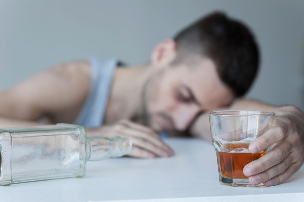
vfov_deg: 16.0
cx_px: 152
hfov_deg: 23.9
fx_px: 717
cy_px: 101
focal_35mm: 85
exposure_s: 1/160
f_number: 3.2
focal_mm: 85
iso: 200
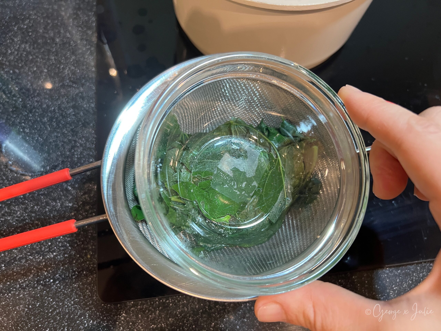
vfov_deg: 53.1
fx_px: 331
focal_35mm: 26
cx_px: 220
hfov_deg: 67.3
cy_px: 166
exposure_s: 1/60
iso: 400
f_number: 1.5
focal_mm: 5.7
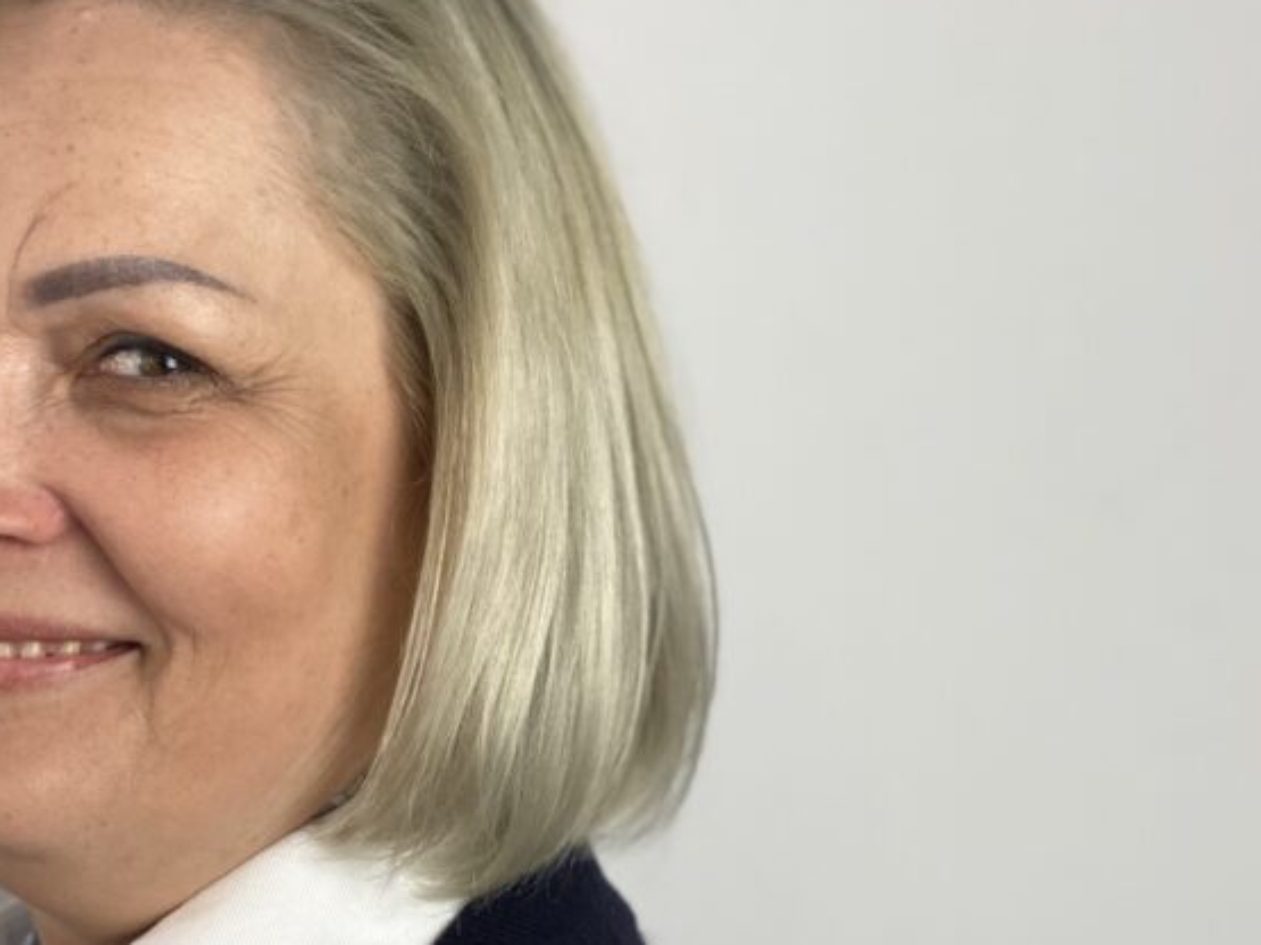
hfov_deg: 19.0
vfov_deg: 14.5
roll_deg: -1.3
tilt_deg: -2.4
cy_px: 681
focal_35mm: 102
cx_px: 173
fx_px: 3715
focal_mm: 6
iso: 100
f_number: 2
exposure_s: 1/100
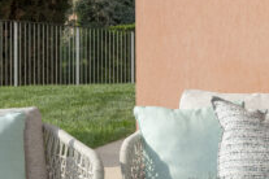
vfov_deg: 7.3
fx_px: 1405
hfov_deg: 10.9
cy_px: 189
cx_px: 260
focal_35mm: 188
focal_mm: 38
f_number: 8
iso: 80
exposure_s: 1/125
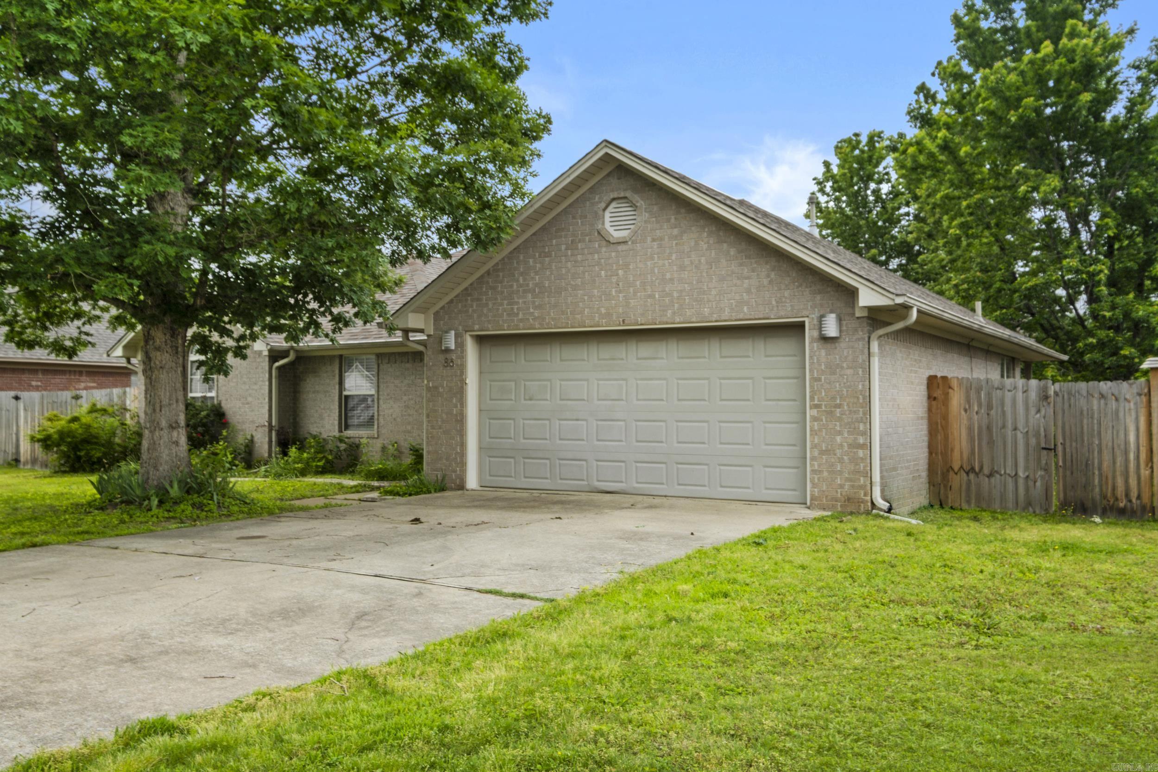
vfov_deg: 43.6
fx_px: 965
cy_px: 386
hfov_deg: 61.9
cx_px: 579
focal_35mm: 30
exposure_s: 1/40
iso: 400
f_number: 9
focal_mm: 20
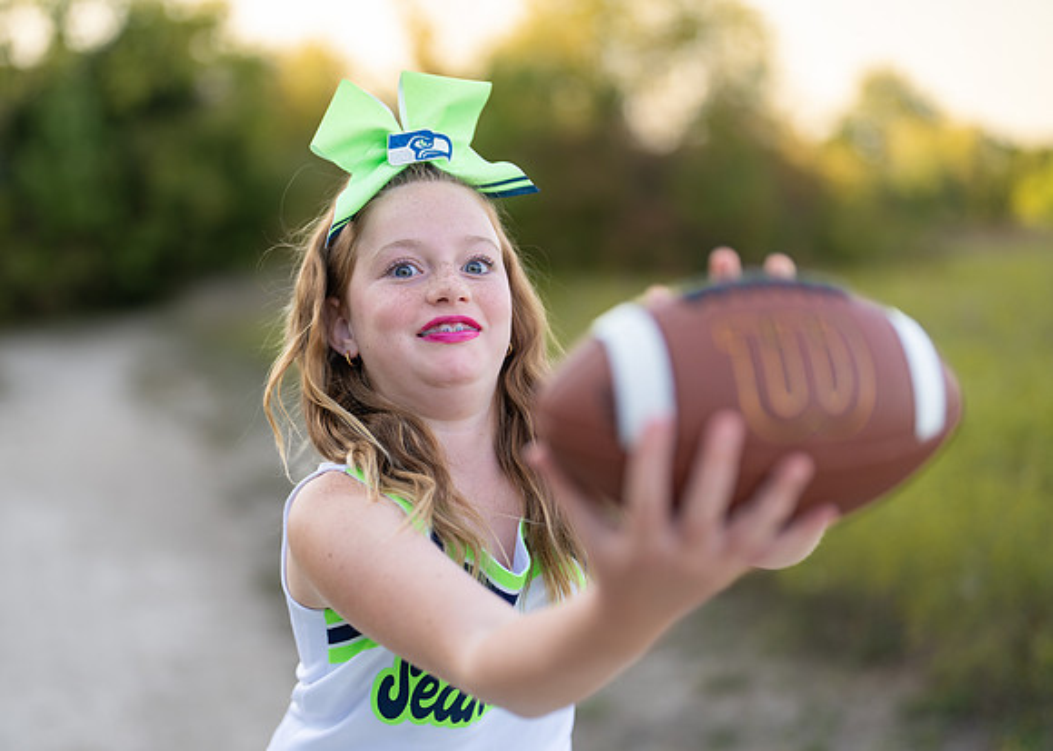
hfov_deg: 34.4
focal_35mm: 57
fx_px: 1697
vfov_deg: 25.0
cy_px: 402
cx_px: 446
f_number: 1.2
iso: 100
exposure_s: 1/1250
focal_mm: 50
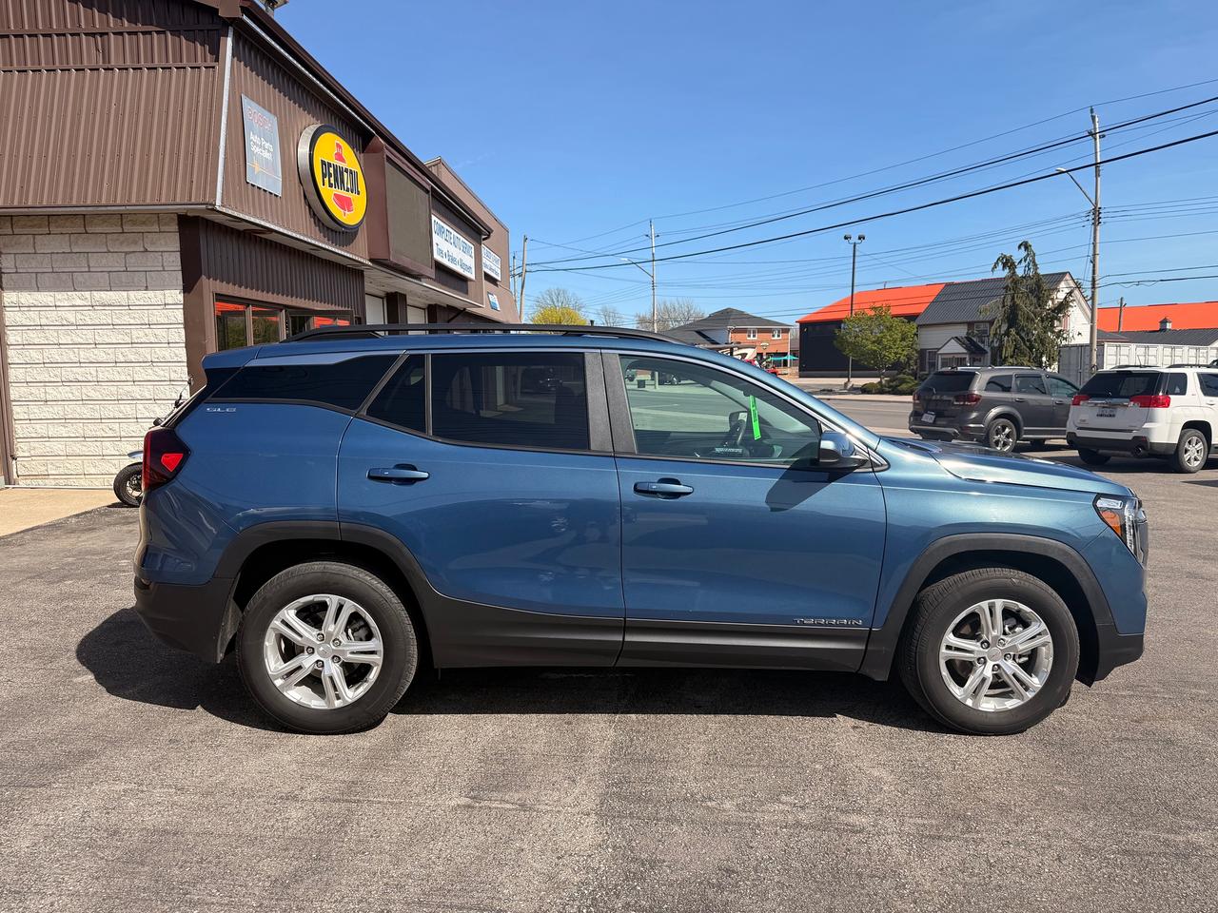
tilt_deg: -5.9
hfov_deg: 71.6
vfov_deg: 56.8
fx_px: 844
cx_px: 609
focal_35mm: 24
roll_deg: +0.2
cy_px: 456
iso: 80
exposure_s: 1/4167
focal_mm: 6.76
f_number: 1.78
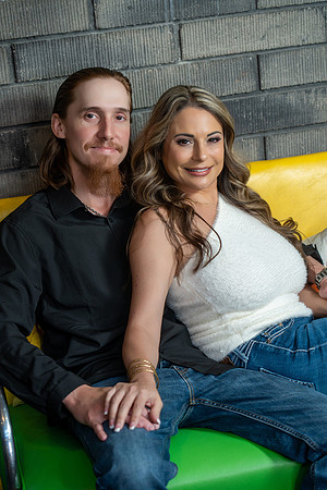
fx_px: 1117
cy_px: 245
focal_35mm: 82
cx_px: 164
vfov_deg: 24.8
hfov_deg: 16.7
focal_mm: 82
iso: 640
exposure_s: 1/60
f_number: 4
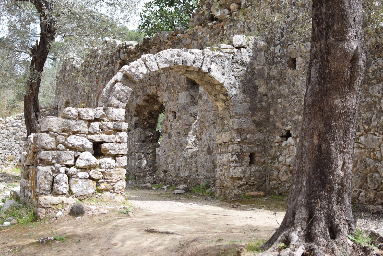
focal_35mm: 52
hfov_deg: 37.9
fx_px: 558
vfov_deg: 25.8
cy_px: 128
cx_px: 192
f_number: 3.5
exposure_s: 1/1600
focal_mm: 35
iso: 400
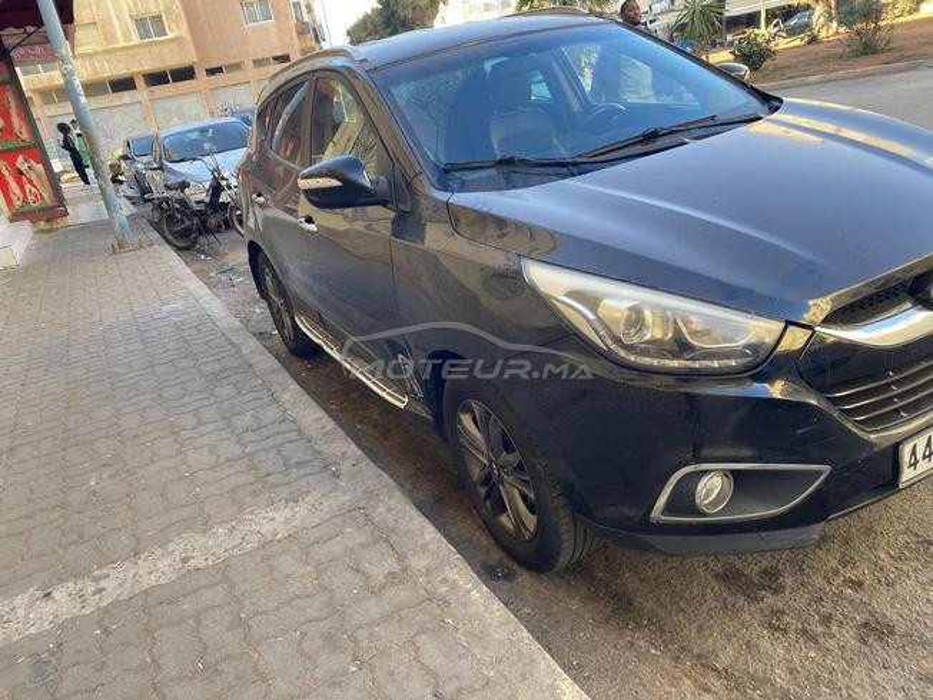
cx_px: 466
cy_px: 350
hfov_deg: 67.3
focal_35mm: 26
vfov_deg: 53.1
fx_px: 701
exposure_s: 1/122
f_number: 1.8
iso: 50
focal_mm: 4.25
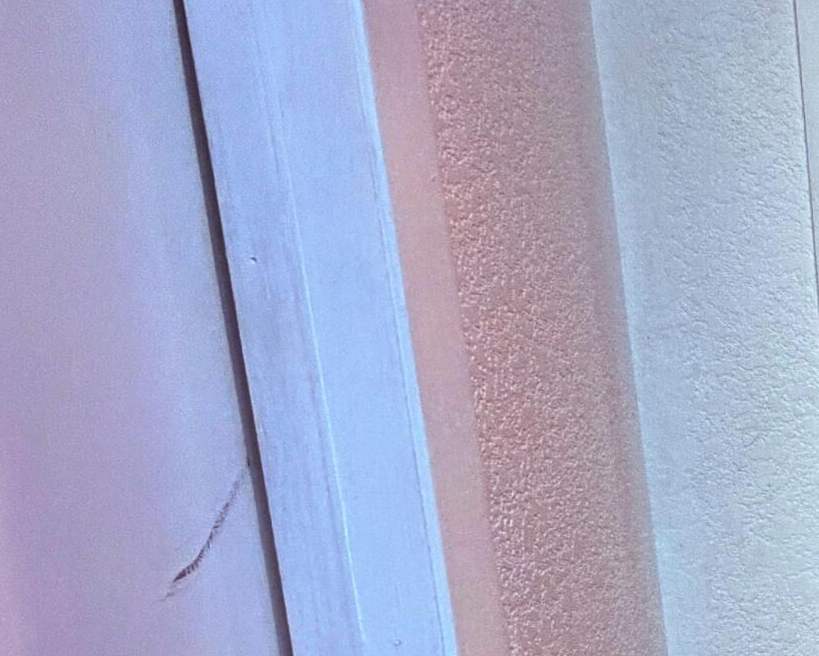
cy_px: 671
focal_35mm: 50
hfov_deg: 25.3
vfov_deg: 28.2
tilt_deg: -8.7
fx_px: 1212
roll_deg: +1.7
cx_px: 1302
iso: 400
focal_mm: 2.22
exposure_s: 1/60
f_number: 2.2
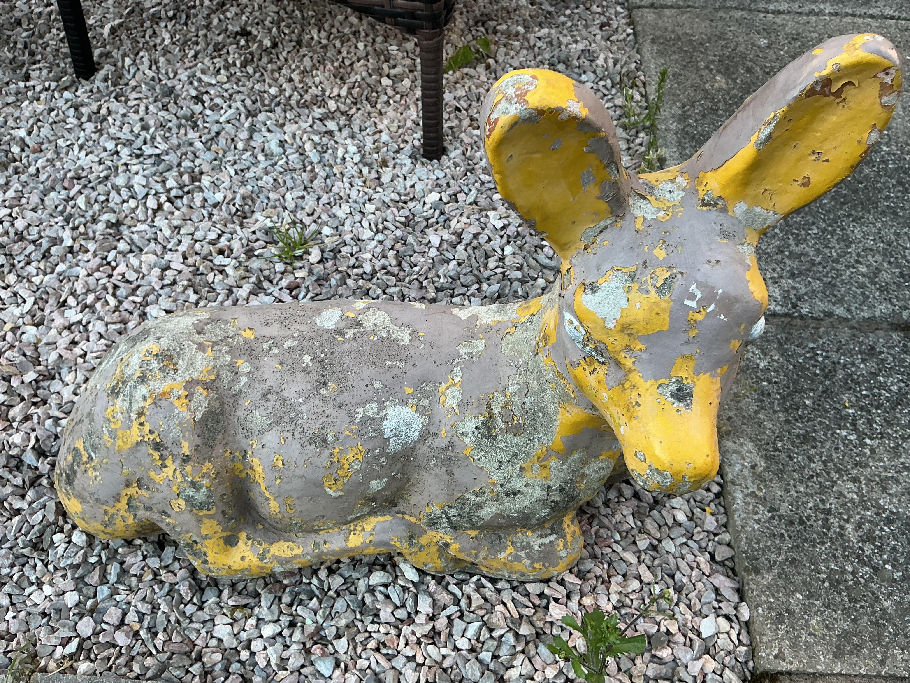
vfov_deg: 48.2
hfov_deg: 61.7
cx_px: 455
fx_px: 762
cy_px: 342
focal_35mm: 29
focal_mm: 3
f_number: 1.8
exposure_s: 1/120
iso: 32
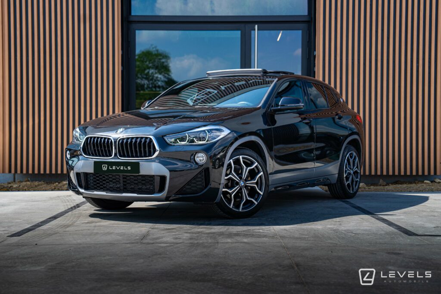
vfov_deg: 23.8
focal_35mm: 57
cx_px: 220
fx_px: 698
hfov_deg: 35.0
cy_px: 147
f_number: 3.5
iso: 100
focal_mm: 57
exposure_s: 1/640
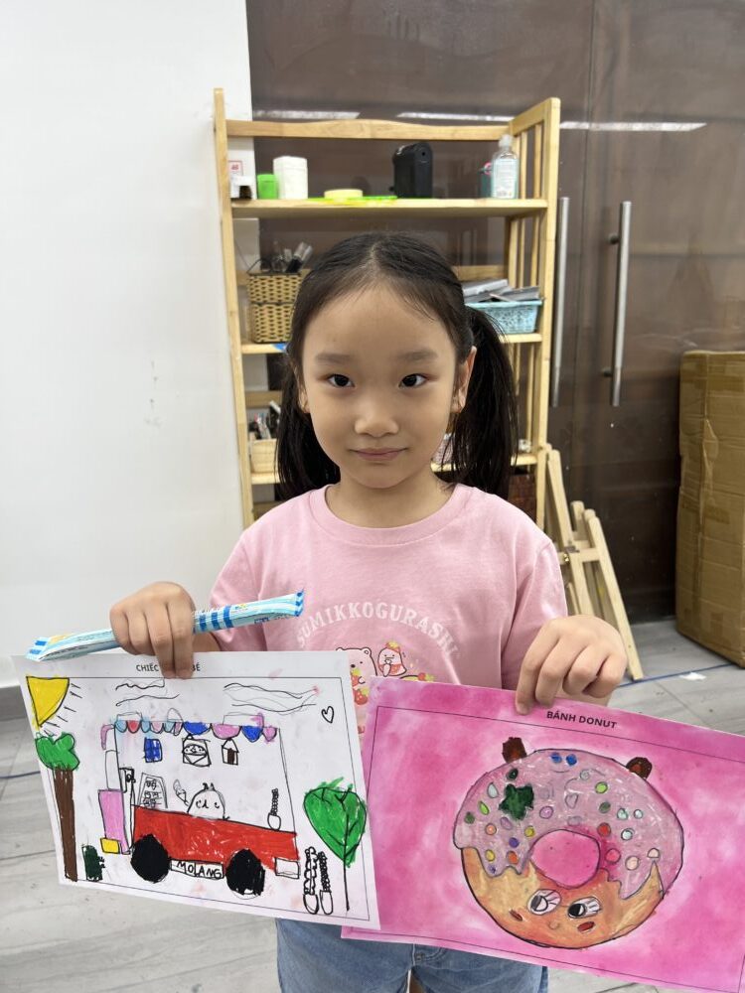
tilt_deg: -14.4
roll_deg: +2.4
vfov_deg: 67.3
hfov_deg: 53.1
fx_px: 746
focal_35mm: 26
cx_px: 372
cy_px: 496
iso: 32
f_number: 1.5
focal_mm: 5.7
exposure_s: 1/100
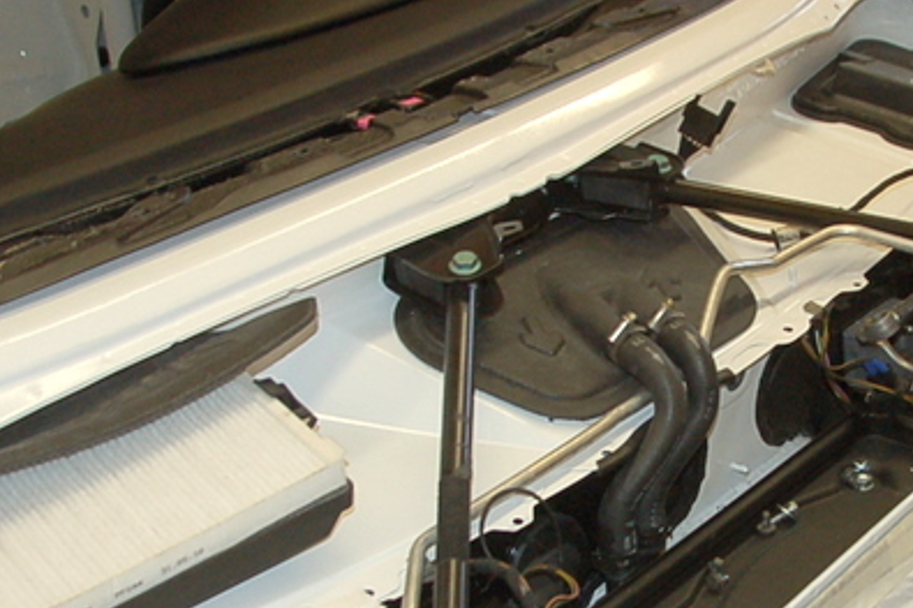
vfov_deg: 19.4
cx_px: 714
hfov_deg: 28.3
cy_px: 413
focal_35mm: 70
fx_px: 1774
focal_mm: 18
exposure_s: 1/60
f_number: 3.5
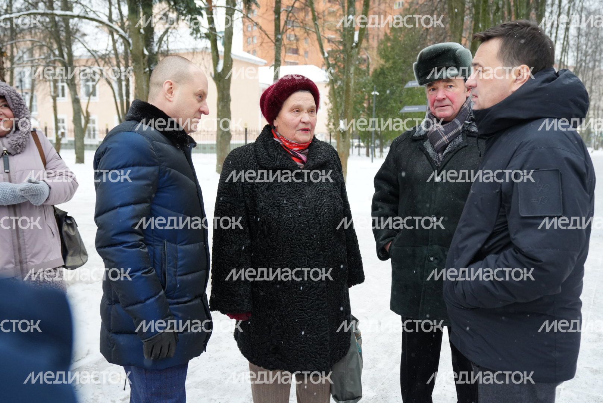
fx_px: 536
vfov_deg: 41.2
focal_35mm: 32
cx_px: 302
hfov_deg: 58.7
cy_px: 202
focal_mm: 32
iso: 2000
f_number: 4.5
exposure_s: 1/320
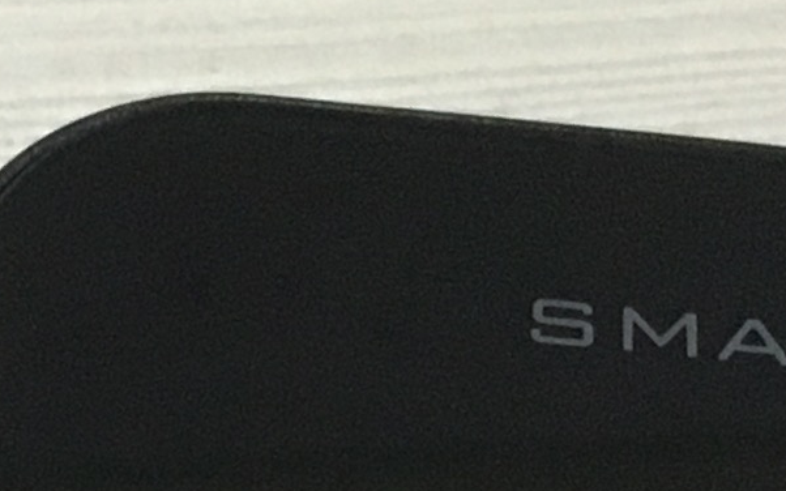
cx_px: 54
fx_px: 4412
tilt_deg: -61.0
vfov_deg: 5.9
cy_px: 1500
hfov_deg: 10.1
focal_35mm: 206
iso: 200
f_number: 2.2
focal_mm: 4.15
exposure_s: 1/33
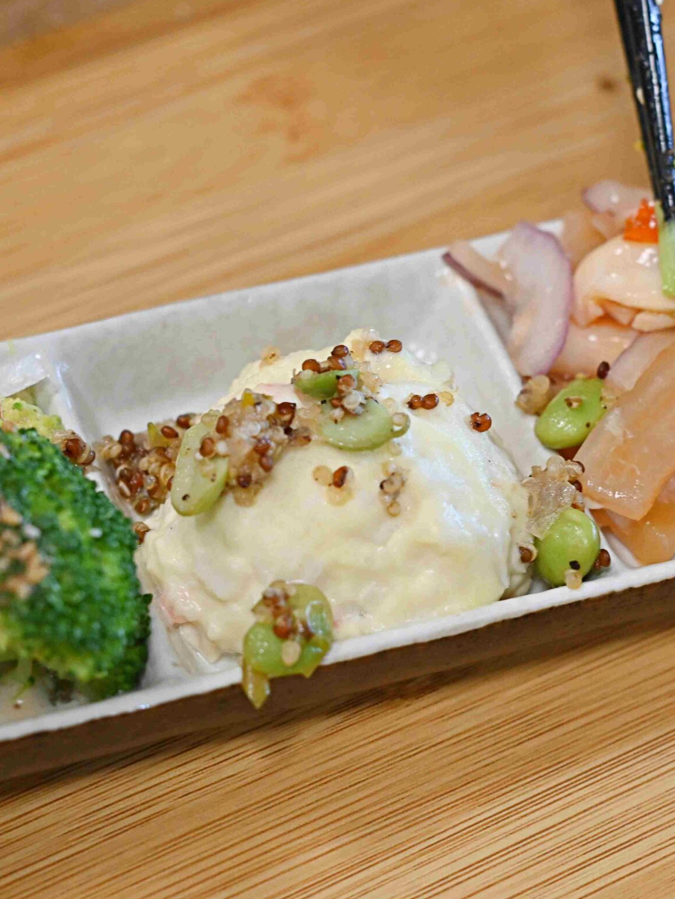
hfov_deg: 12.5
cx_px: 349
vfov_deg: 16.5
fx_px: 3093
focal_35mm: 119
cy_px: 454
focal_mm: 50
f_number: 3.2
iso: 560
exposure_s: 1/200
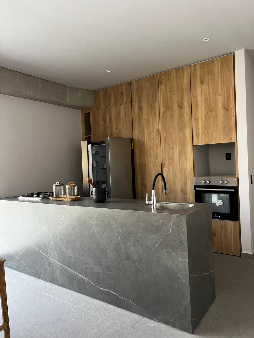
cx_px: 127
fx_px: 254
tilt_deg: +1.8
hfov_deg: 53.1
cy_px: 169
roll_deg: +2.2
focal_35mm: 26
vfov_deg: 67.3
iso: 125
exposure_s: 1/107
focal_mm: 5.7
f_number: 1.5
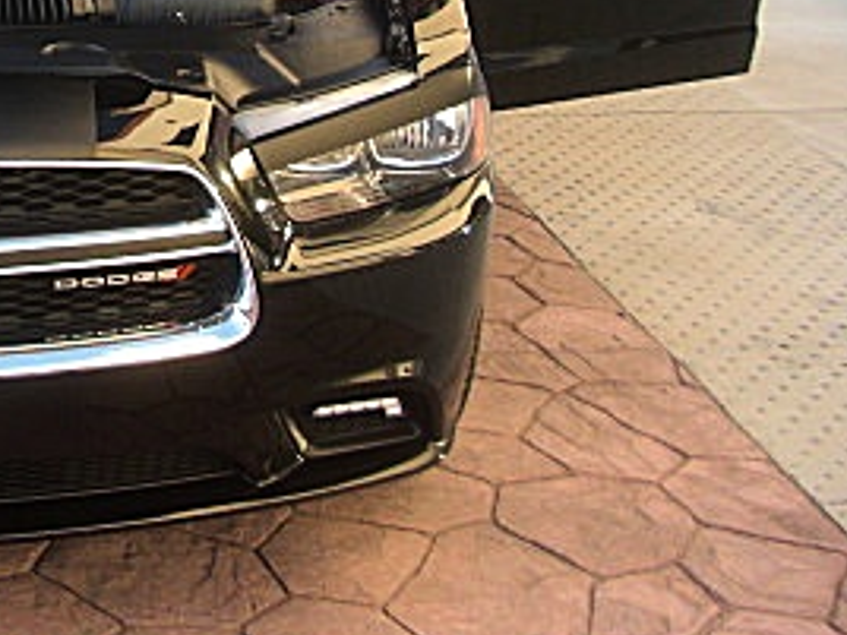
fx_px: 2104
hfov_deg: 21.5
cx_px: -92
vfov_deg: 16.6
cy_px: -76
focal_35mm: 86
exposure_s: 1/80
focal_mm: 6.3
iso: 50
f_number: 2.8
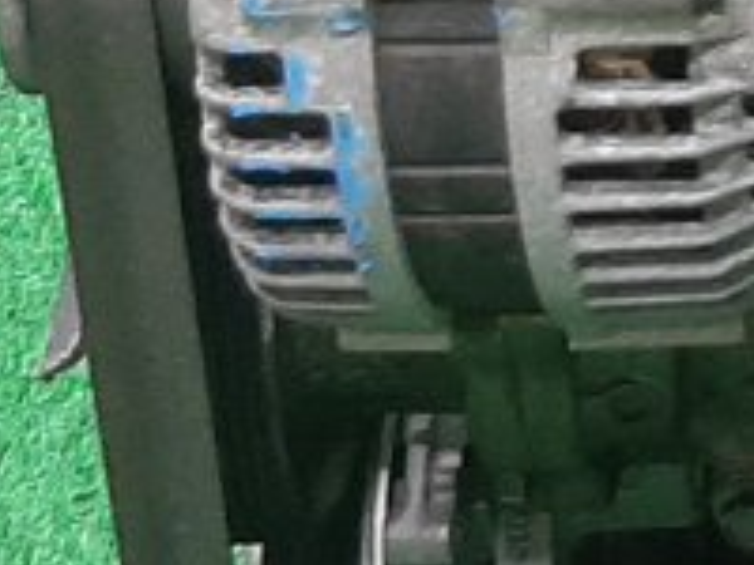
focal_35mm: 187
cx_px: 1557
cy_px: -105
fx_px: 4073
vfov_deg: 7.9
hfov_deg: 9.8
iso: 179
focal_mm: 3.93
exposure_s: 1/50
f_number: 1.7
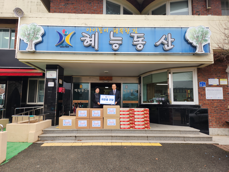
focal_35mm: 23
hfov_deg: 73.9
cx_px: 114
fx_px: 152
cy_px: 86
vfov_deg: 58.9
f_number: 1.8
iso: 25
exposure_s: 1/120
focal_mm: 5.4
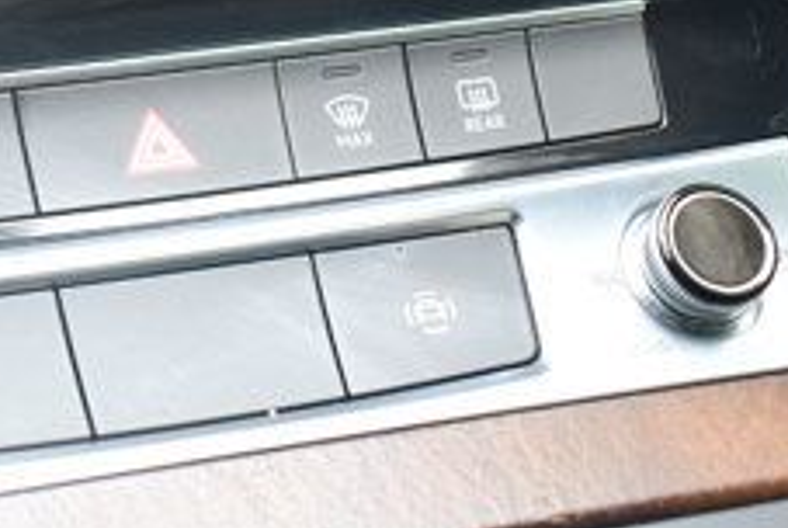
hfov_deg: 25.6
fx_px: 1666
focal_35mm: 76
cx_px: 52
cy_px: -96
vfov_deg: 17.2
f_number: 3.5
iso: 800
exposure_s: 1/125
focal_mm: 18
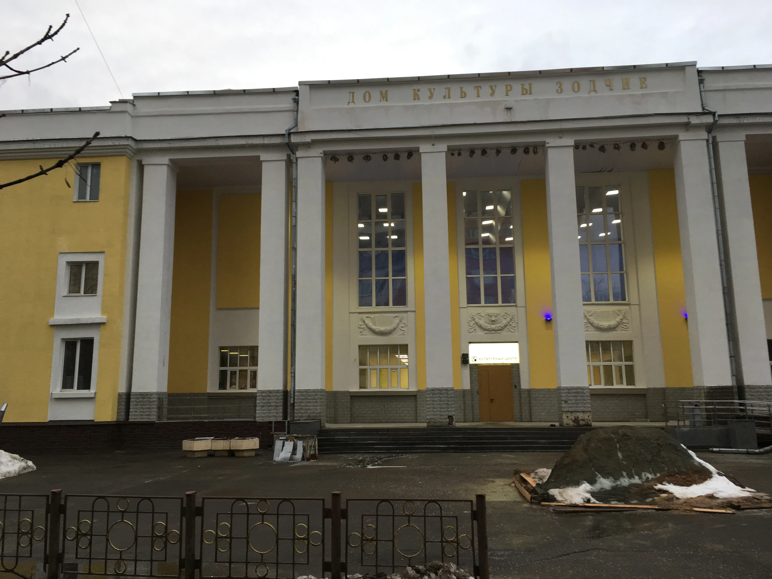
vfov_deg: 48.2
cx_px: 386
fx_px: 647
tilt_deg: +11.6
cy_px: 290
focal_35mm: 29
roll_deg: -1.1
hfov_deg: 61.7
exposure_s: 1/100
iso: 40
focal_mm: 4.15
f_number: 2.2
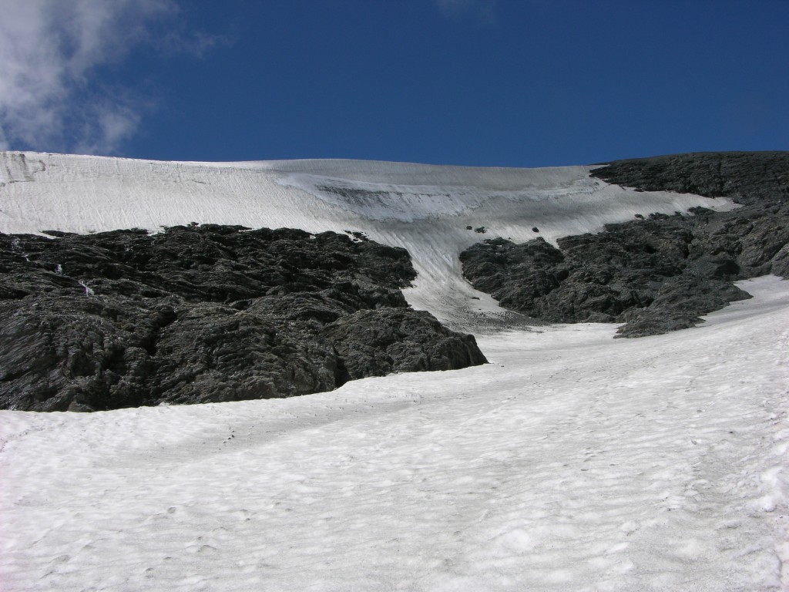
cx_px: 394
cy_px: 296
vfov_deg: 40.7
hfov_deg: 52.6
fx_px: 798
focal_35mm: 35
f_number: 8
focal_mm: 8.9
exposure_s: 1/320
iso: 50
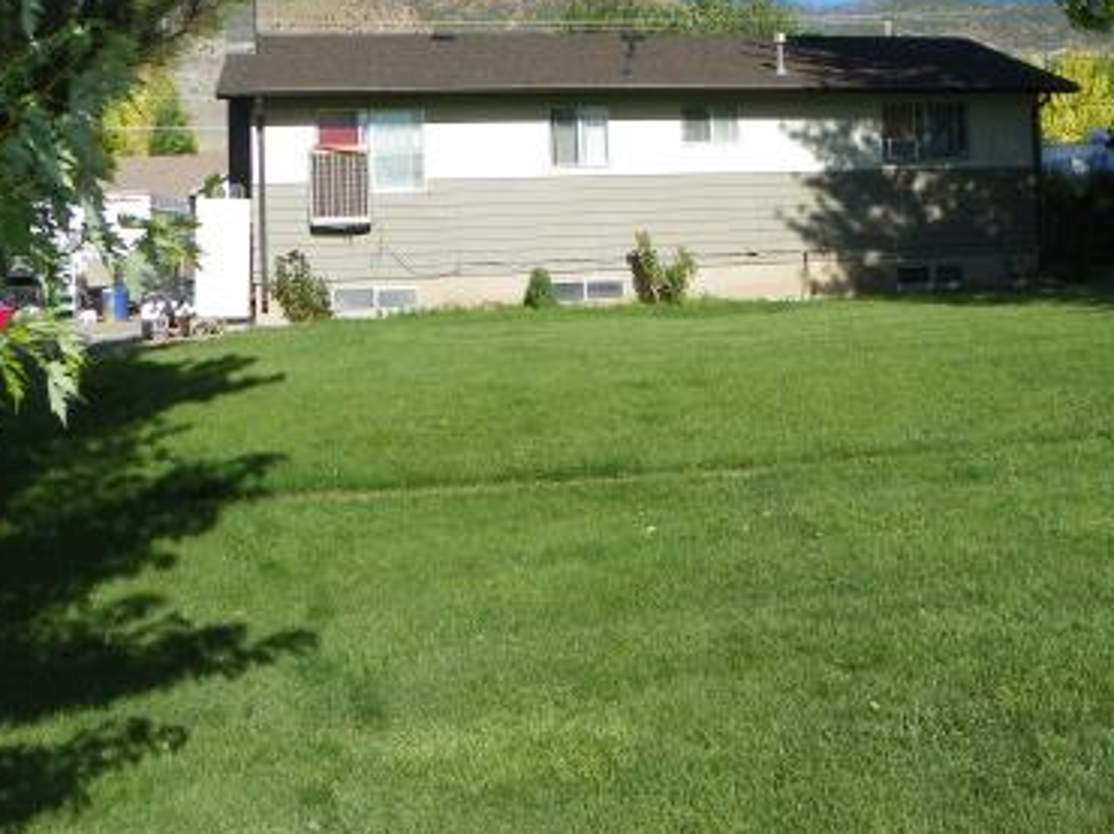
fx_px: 1447
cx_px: 825
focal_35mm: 45
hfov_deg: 41.0
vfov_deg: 31.4
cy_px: 175
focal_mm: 4.6
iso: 64
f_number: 5.6
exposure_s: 1/320
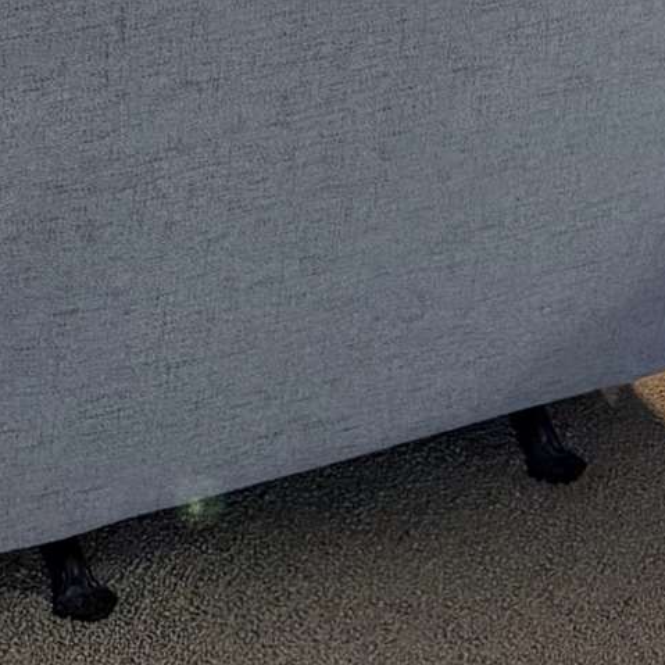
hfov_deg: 12.8
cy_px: -823
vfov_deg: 11.2
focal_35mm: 136
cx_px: 219
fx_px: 2956
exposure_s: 1/60
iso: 500
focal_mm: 6.76
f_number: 1.78
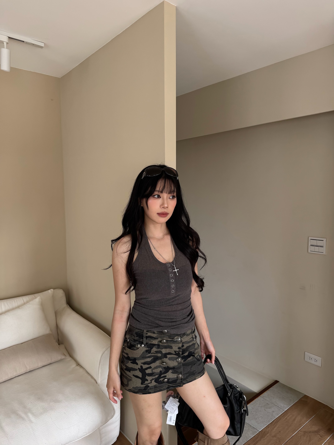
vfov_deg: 71.6
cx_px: 167
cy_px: 222
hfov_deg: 56.8
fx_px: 309
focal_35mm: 24
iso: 80
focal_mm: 6.76
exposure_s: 1/121
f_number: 1.78
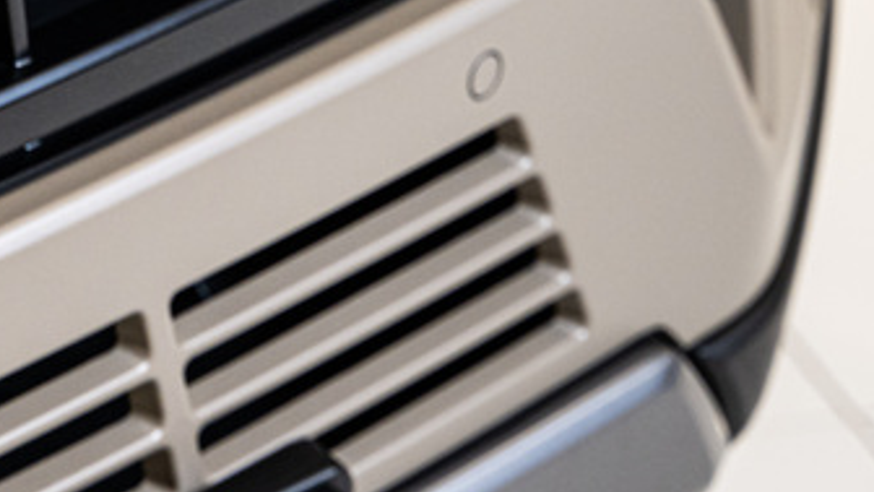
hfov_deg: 10.3
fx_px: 4728
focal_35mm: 204
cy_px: -266
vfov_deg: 5.9
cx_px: -308
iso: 800
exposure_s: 1/125
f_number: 4
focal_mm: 64
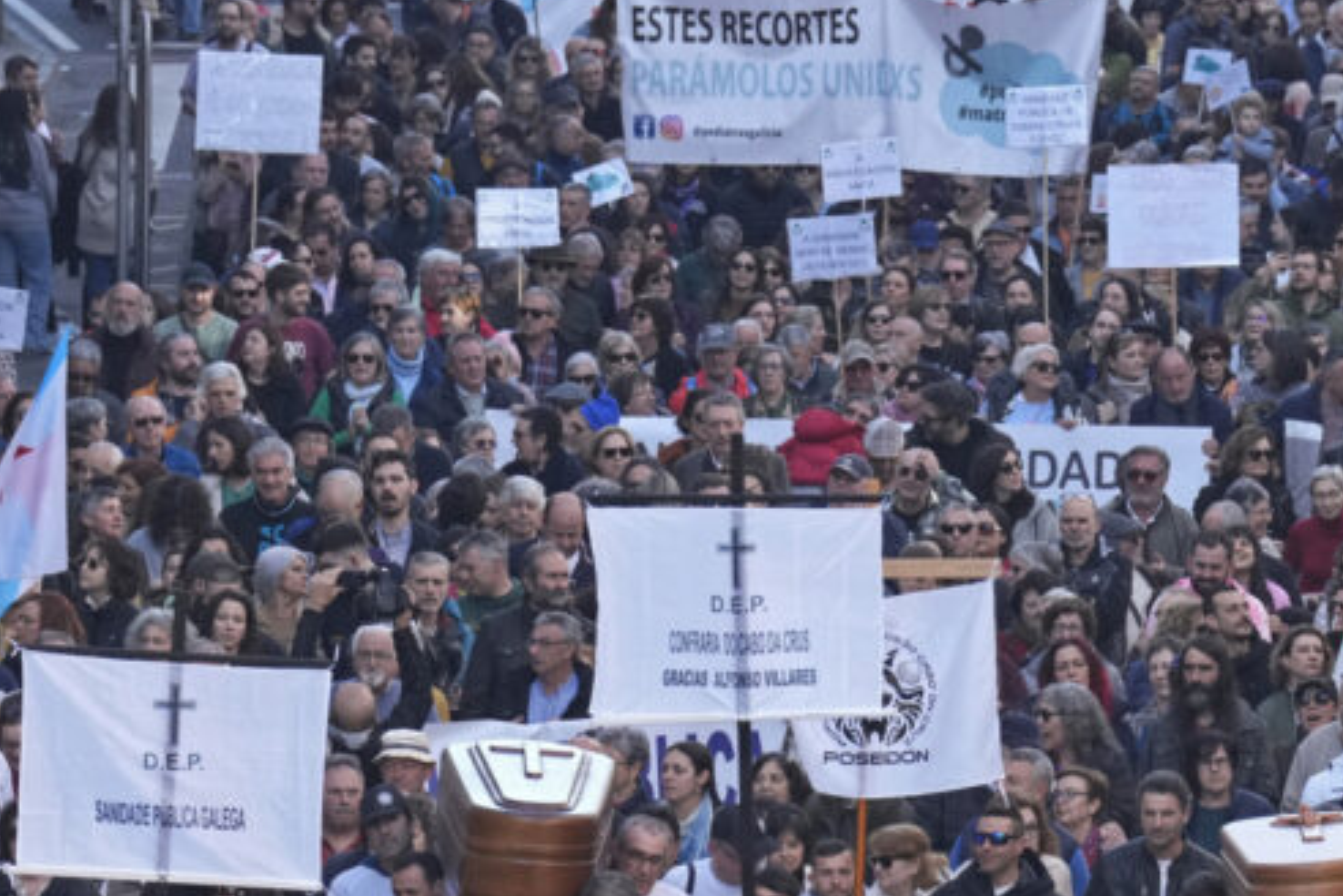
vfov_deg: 4.4
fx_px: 11638
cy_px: 530
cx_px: 983
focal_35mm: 312
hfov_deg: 6.6
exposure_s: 1/400
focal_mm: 200
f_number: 7.1
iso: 800
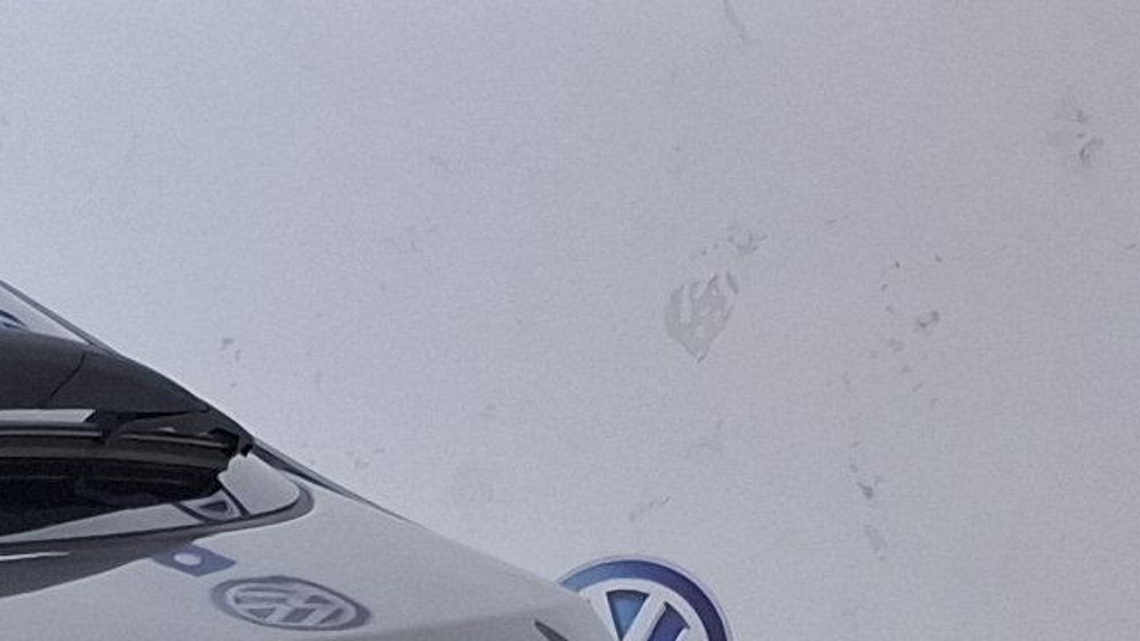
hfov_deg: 10.9
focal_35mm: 153
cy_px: 1858
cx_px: -1961
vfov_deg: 7.1
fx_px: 4626
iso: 320
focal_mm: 5.54
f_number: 1.8
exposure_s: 1/60
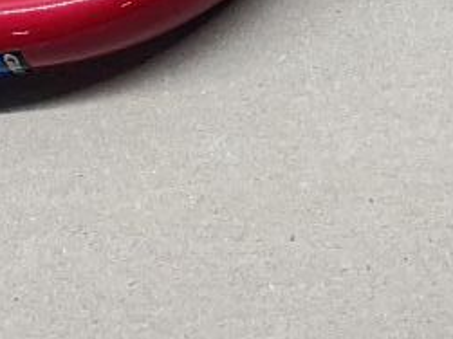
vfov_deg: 8.4
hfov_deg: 11.7
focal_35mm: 166
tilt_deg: -60.7
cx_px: -47
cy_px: -368
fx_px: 2171
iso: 80
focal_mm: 4.2
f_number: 1.6
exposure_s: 1/100
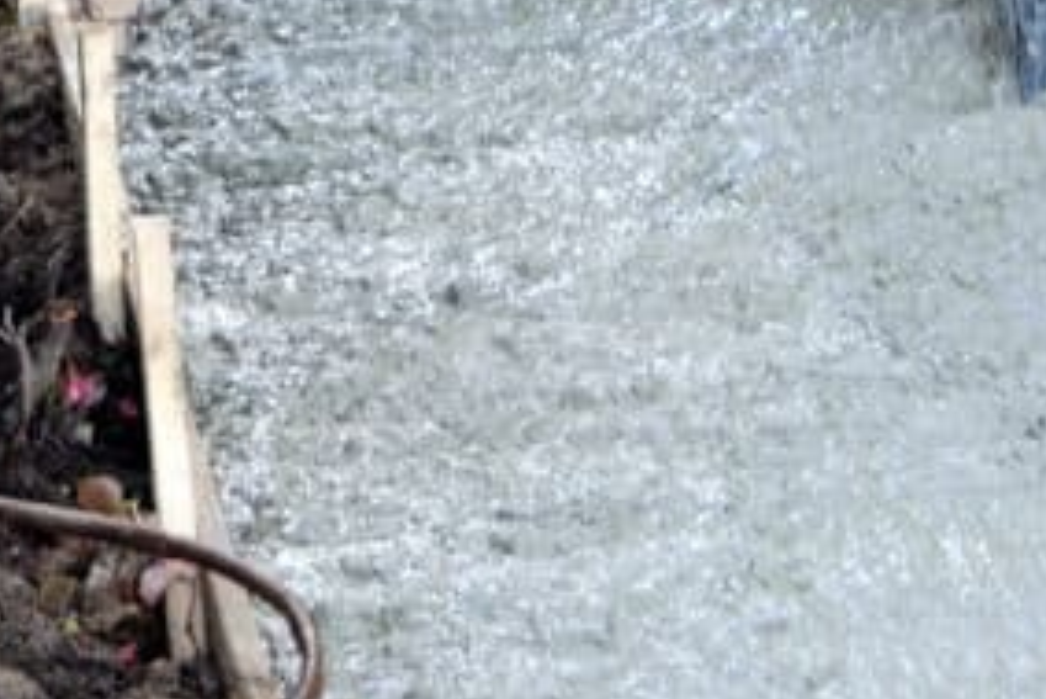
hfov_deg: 6.9
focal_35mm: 299
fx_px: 8686
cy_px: -546
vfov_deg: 4.6
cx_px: 846
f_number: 4.5
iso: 500
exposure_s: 1/60
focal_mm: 55
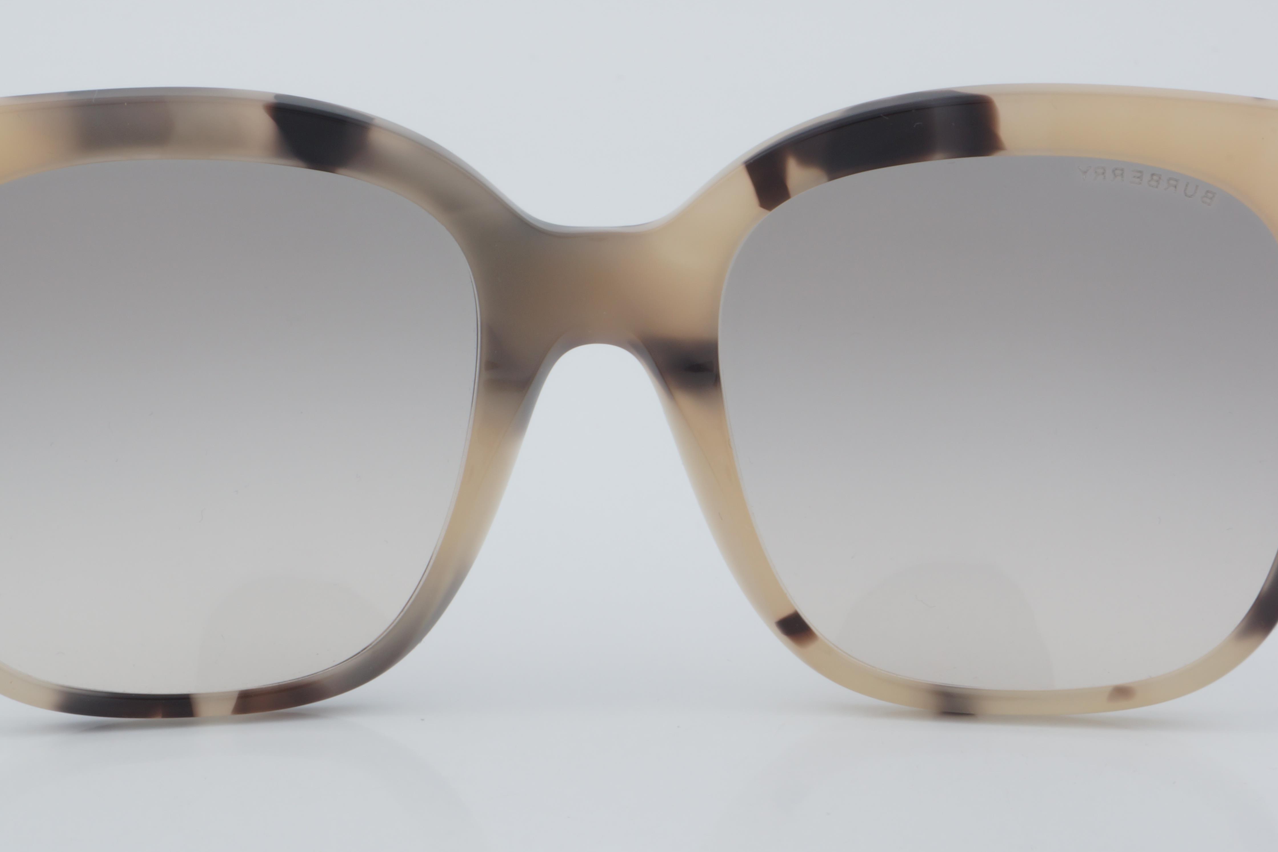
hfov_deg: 18.5
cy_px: 323
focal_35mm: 111
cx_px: 596
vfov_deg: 12.4
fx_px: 3929
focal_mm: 55
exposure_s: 1/4
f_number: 32
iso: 100
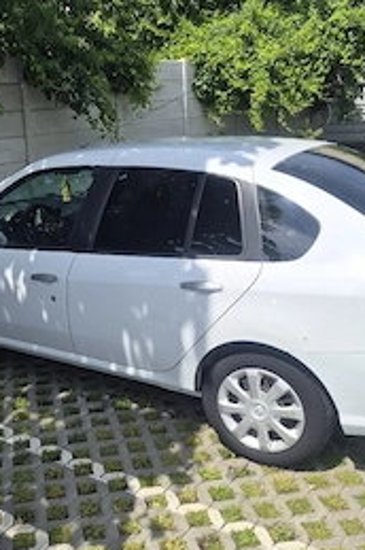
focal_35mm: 37
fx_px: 564
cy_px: 323
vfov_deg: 51.7
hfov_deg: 35.0
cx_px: 85
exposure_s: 1/10000
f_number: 1.8
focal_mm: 5.4
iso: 80
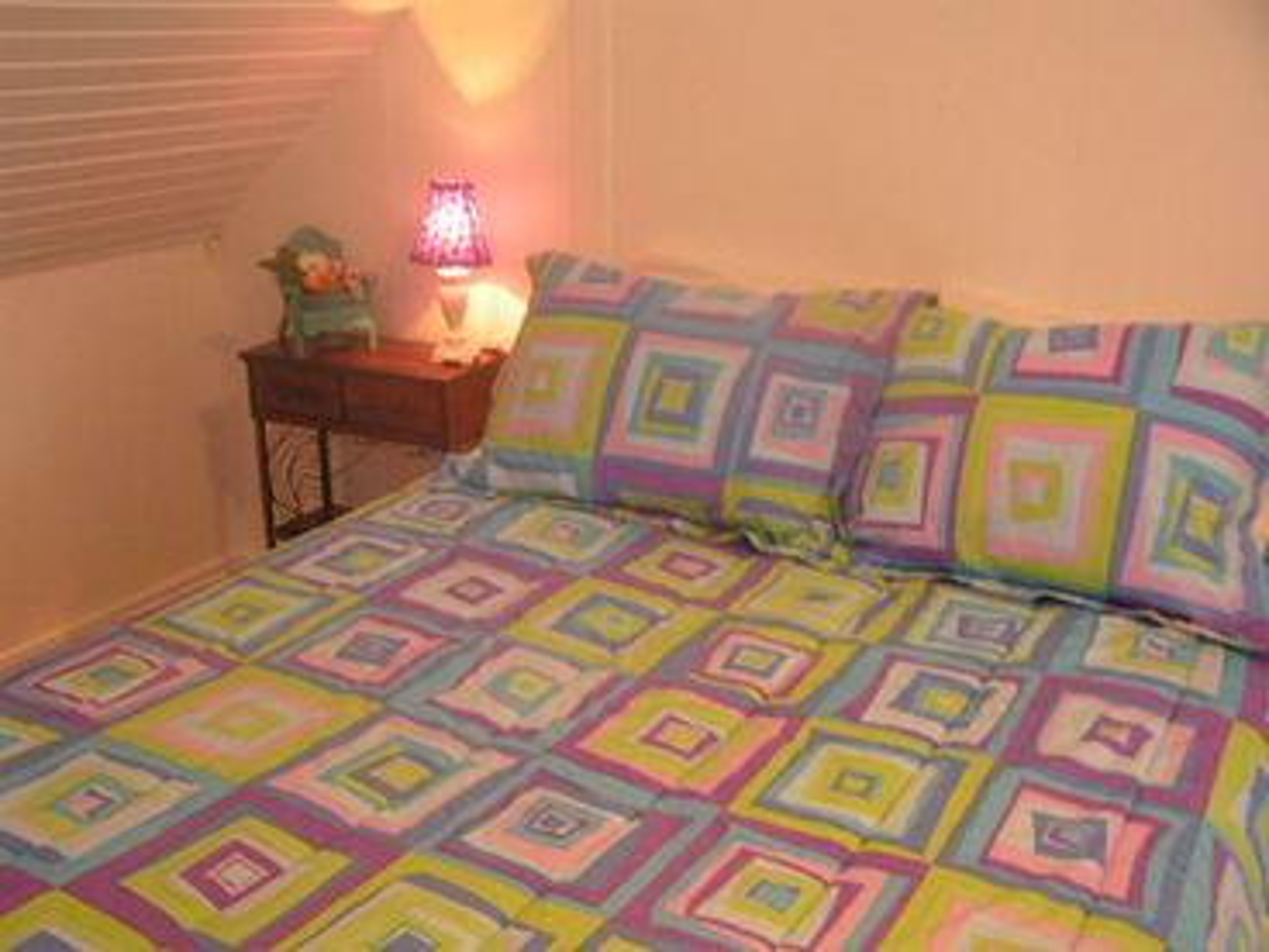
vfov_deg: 37.7
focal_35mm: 38
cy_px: 476
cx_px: 634
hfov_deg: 49.0
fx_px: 1393
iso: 200
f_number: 2.8
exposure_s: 1/5
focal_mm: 6.3
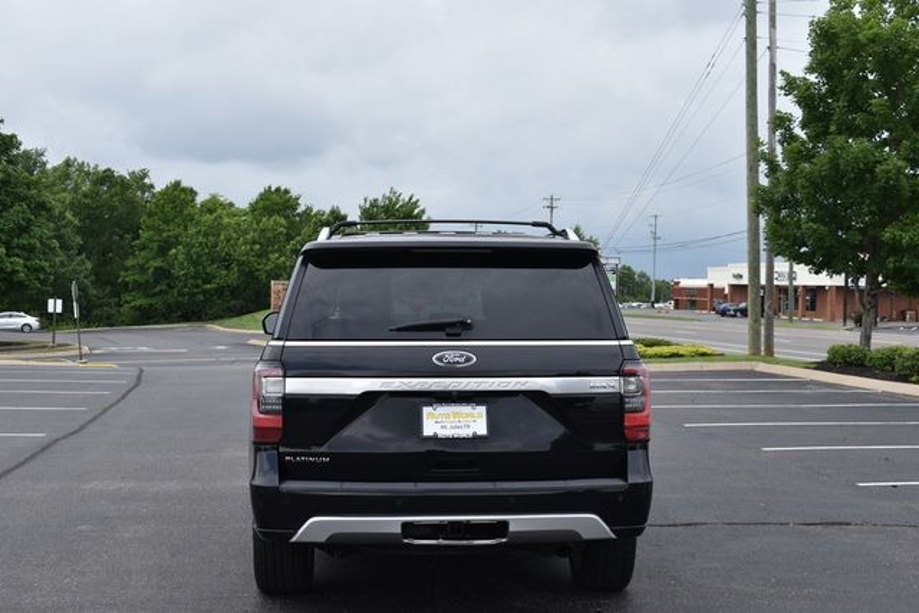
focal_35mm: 52
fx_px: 1340
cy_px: 306
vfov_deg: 25.8
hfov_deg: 37.8
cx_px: 460
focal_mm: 35
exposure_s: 1/250
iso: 160
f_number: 8
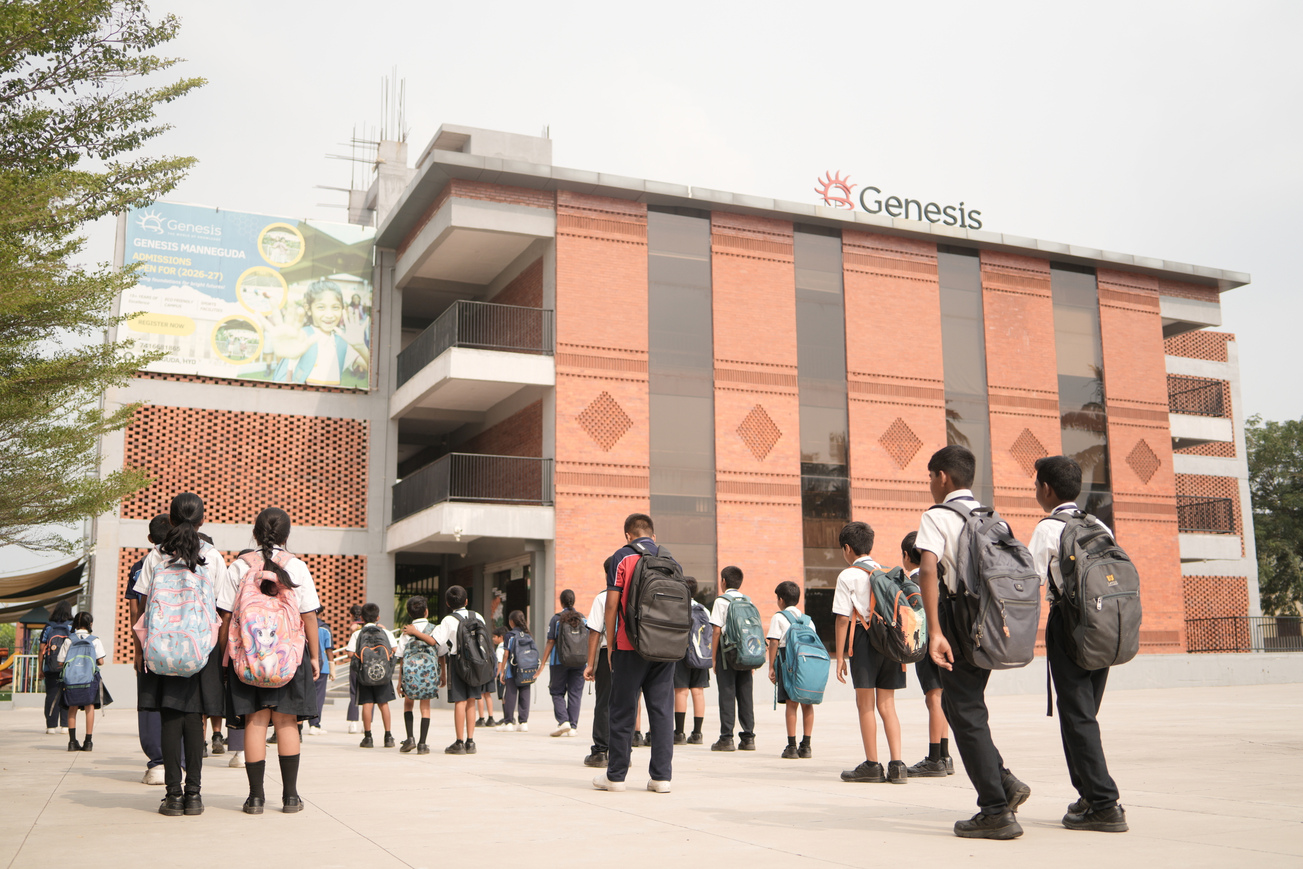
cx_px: 652
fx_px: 1267
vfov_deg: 37.9
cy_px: 434
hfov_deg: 54.4
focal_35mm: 35
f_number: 2.8
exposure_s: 1/2500
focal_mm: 35
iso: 160
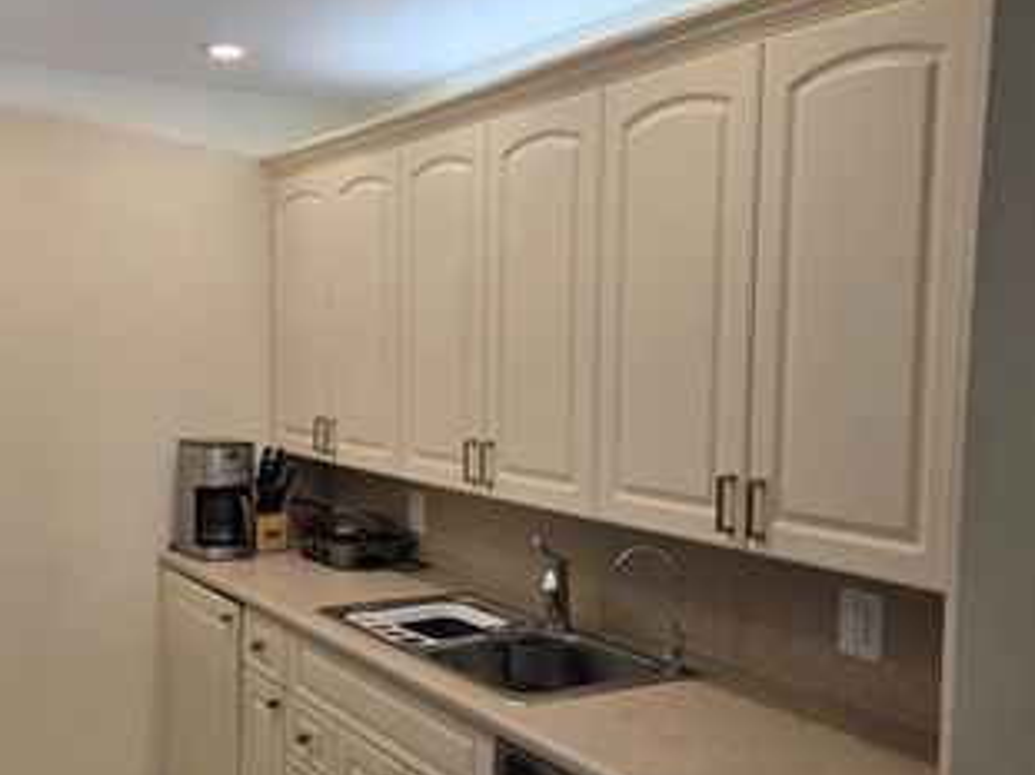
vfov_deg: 38.6
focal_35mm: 37
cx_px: 346
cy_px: 427
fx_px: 1106
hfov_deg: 49.3
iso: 40
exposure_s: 1/120
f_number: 1.8
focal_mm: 5.4
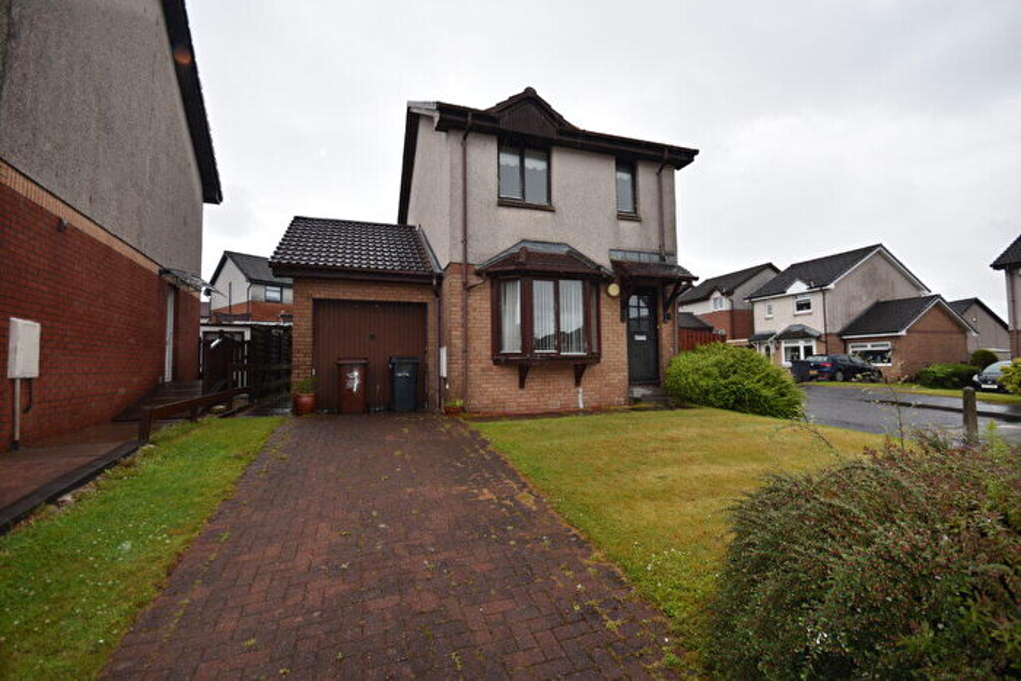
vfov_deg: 77.4
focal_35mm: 15
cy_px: 340
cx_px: 510
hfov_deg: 100.4
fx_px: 425
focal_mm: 10
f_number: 6.3
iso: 100
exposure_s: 1/160
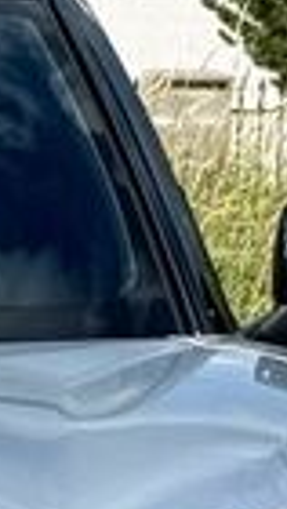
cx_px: -367
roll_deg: -2.0
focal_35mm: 319
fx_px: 4305
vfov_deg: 6.8
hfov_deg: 3.8
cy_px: 387
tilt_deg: -6.5
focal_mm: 6.76
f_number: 1.78
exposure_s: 1/4587
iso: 100
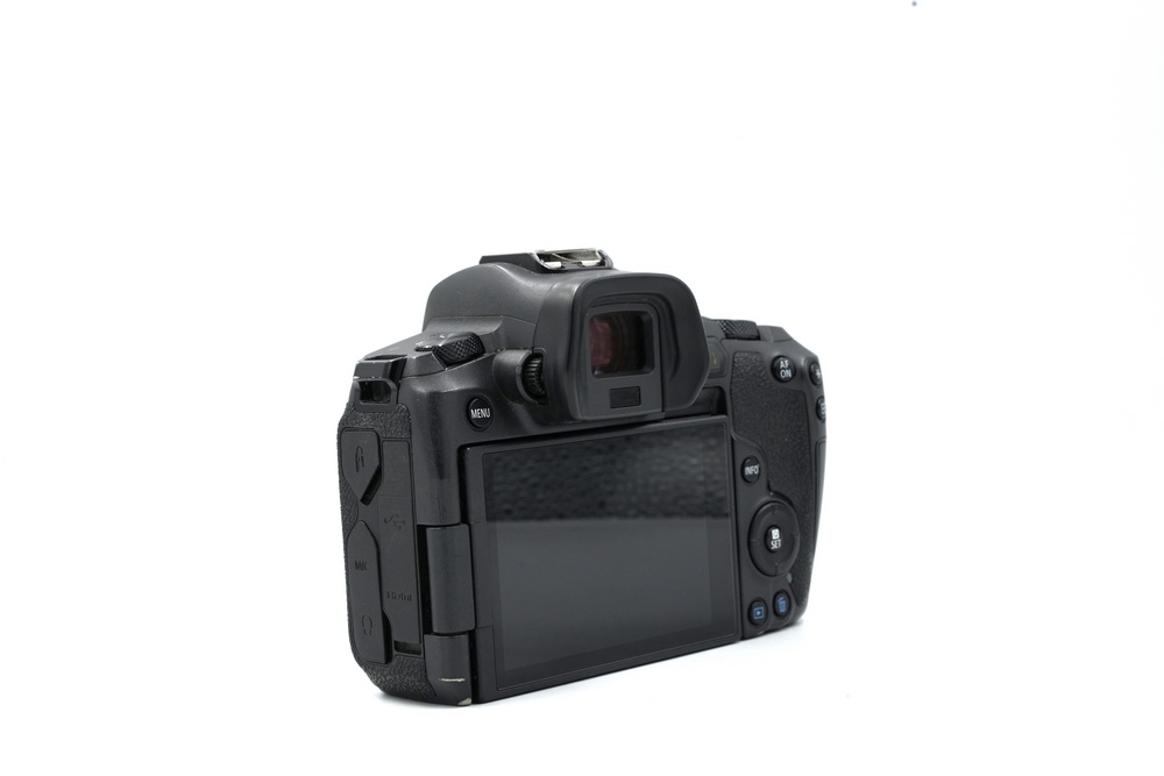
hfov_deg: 36.2
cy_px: 388
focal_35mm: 55
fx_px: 1778
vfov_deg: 24.6
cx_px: 582
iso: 800
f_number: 14
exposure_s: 1/125
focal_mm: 55
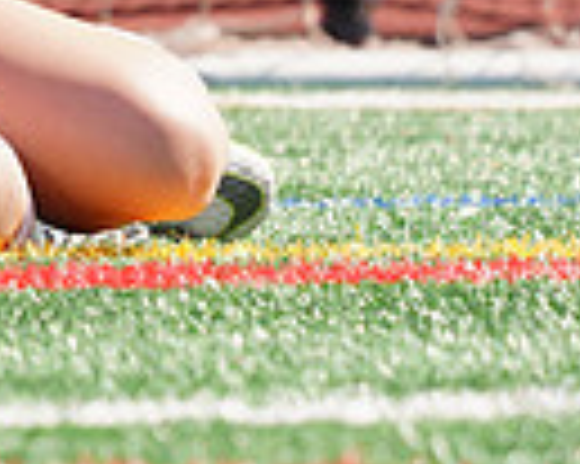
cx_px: -598
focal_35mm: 1255
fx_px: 21527
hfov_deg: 1.5
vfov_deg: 1.2
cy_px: -347
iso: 200
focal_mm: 297
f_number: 11
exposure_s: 1/250
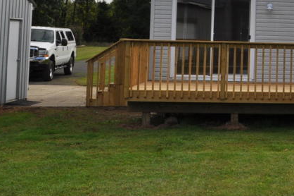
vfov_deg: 16.1
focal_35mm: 83
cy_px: -6
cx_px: 398
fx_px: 677
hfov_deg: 21.7
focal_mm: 20
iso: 200
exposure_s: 1/200
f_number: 14
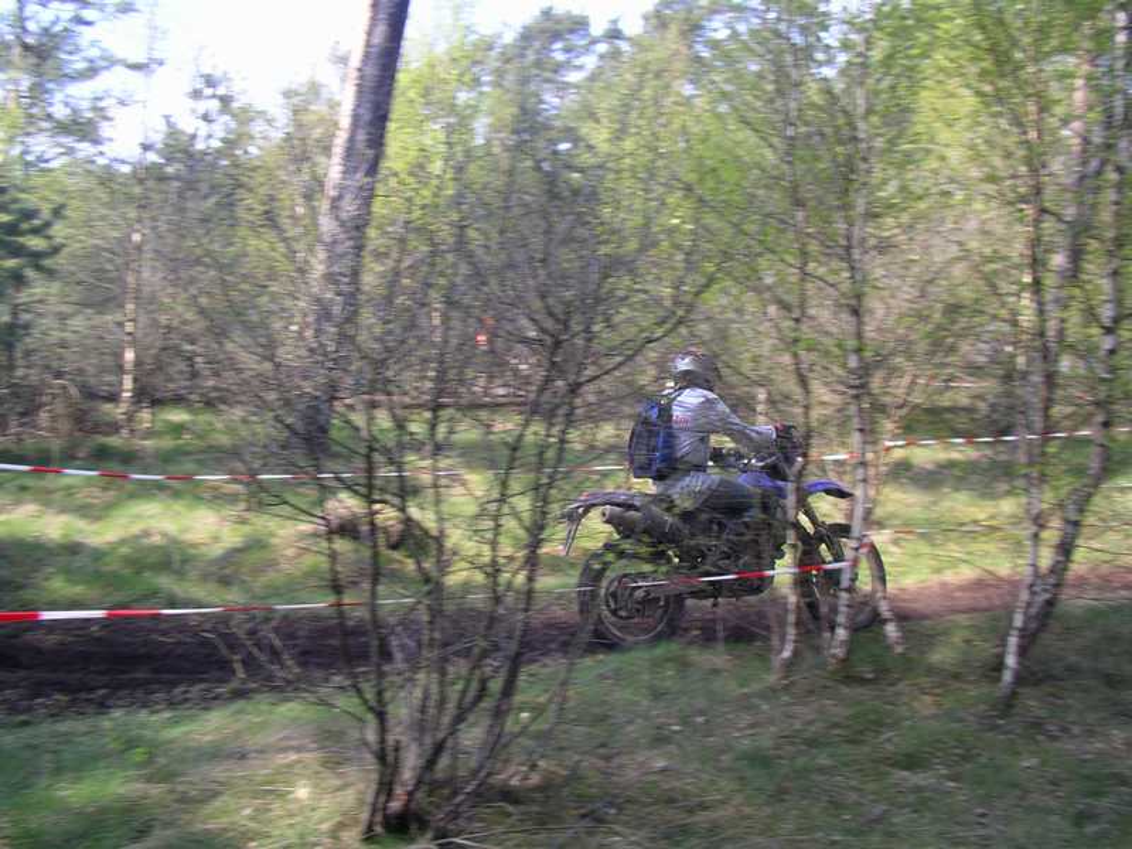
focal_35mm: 37
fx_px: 1210
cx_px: 566
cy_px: 424
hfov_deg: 50.1
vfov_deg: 38.7
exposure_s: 1/160
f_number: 2.8
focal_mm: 5.7
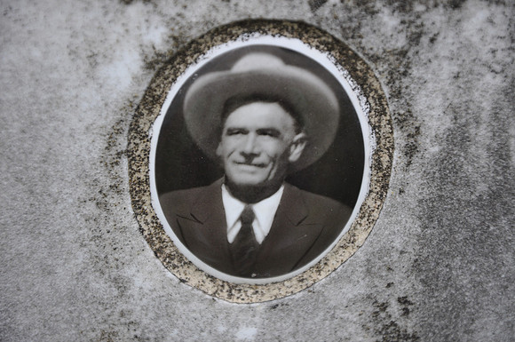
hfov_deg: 13.1
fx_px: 2250
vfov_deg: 8.7
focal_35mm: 158
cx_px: 258
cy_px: 171
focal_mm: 105
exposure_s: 1/125
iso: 360
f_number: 5.6
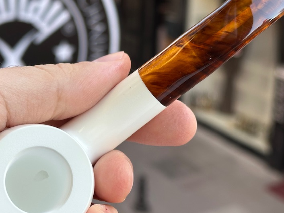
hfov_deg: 22.5
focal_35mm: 87
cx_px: 135
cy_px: 101
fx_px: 714
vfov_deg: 17.0
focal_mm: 6.86
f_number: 1.78
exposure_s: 1/344
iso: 64
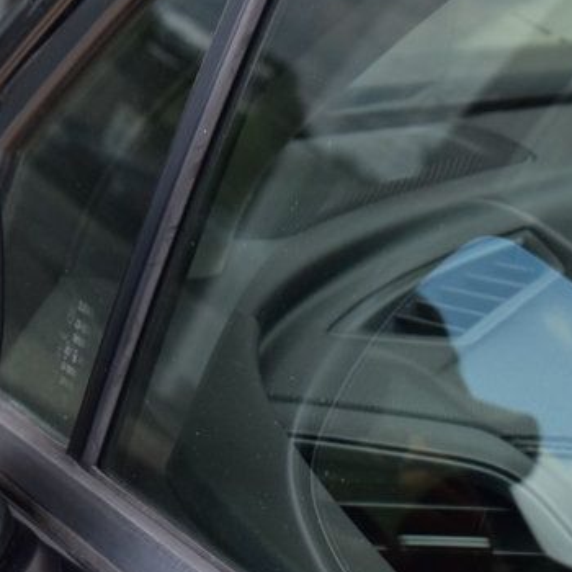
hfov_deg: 8.4
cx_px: -170
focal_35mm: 205
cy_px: 252
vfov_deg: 8.5
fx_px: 3837
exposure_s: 1/125
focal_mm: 55
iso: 400
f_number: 9
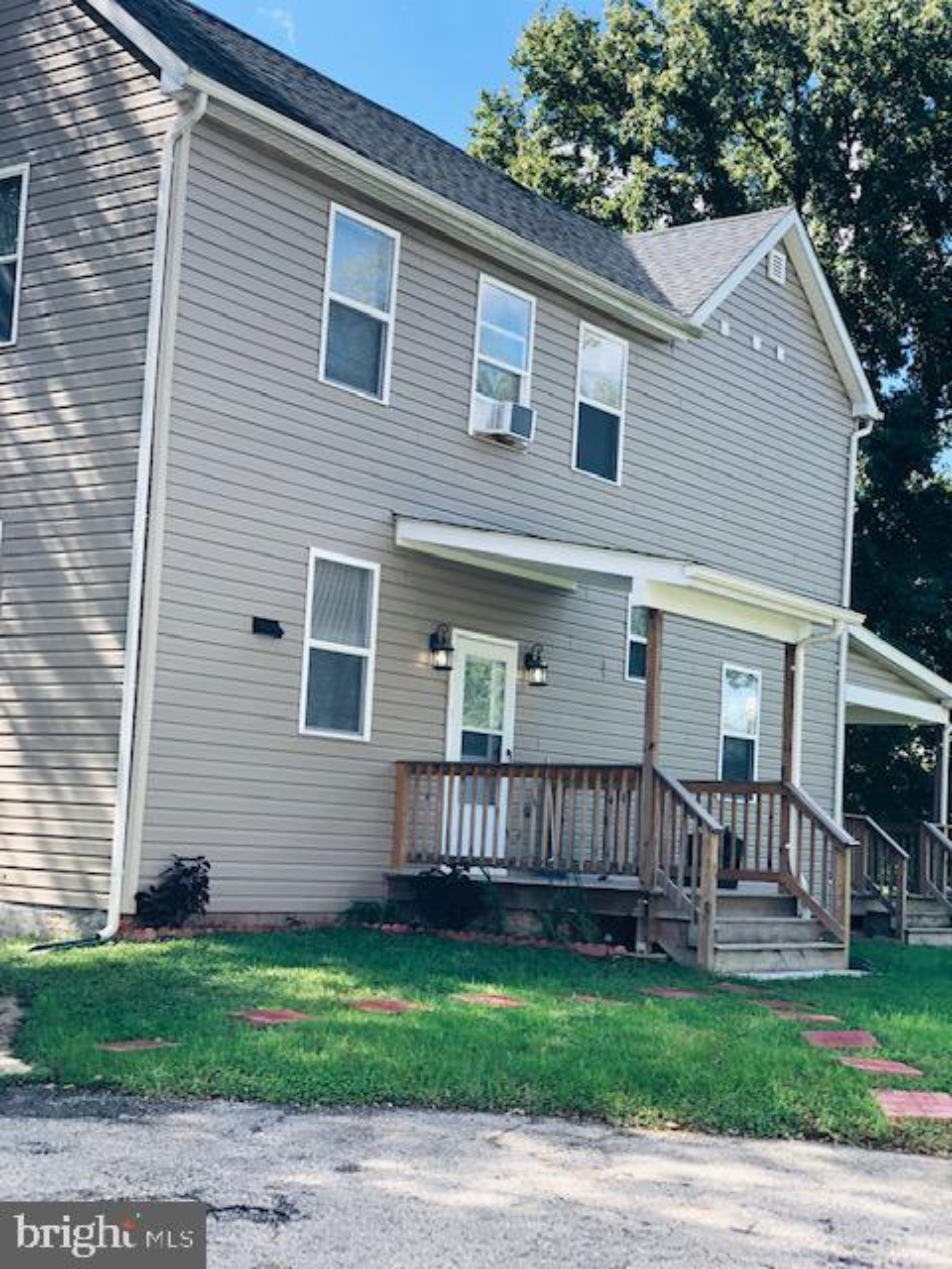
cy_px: 634
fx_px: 1907
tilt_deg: +8.5
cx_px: 476
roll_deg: -3.6
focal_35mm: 52
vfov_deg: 36.8
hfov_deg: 28.0
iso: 16
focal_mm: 6
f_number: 2.4
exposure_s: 1/219
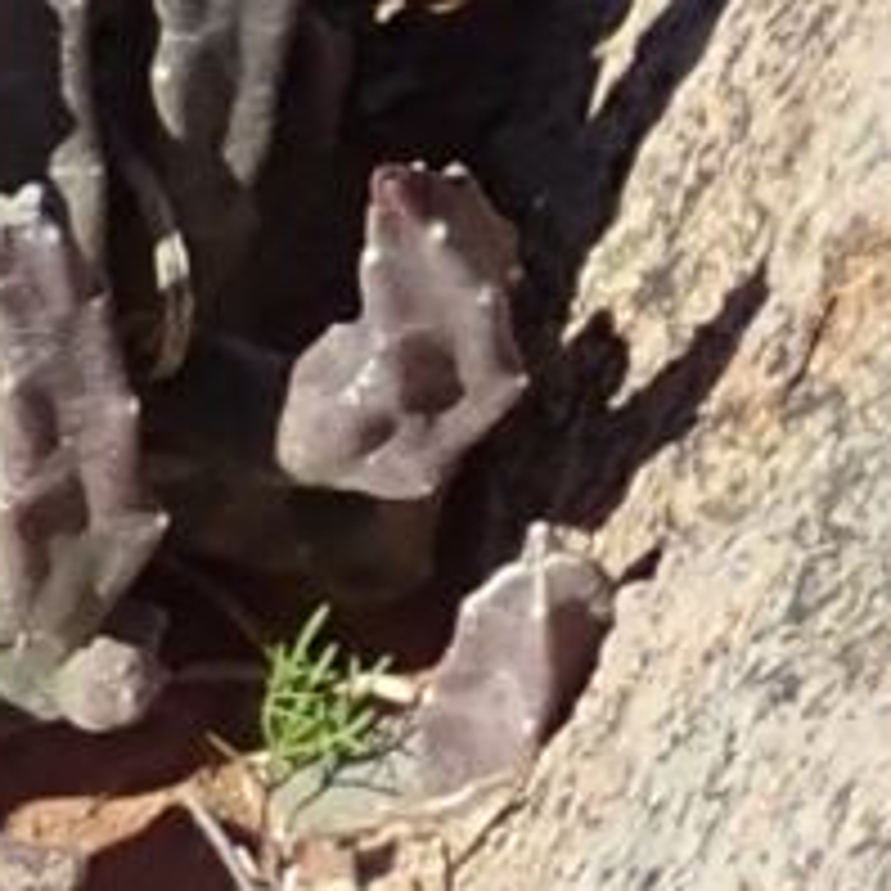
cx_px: -99
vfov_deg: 3.0
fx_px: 16861
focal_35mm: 579
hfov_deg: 3.0
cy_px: 855
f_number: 5
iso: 100
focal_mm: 11.78
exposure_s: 1/400
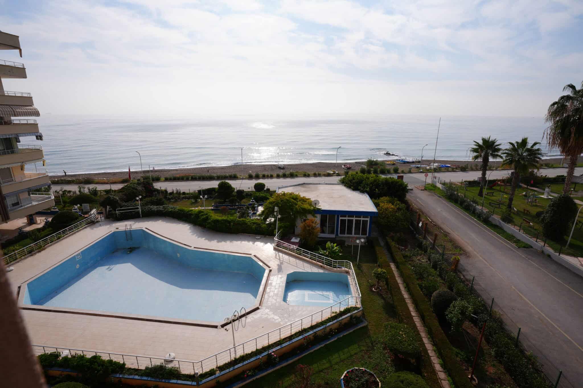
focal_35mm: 17
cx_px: 292
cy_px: 194
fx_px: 275
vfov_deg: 70.4
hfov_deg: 93.3
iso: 100
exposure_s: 1/250
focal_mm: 17
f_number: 10
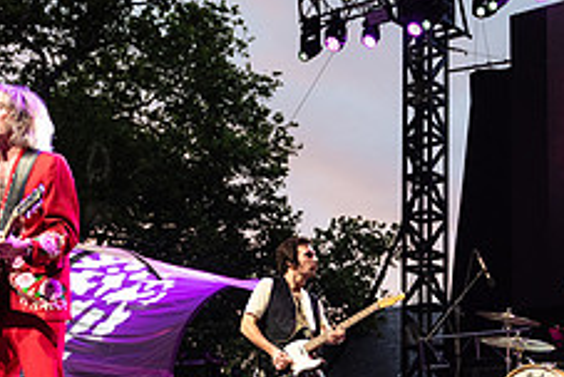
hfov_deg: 28.1
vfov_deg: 18.7
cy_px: 378
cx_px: 409
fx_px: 1114
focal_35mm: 71
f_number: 3.2
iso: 1600
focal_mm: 24
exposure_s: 1/400
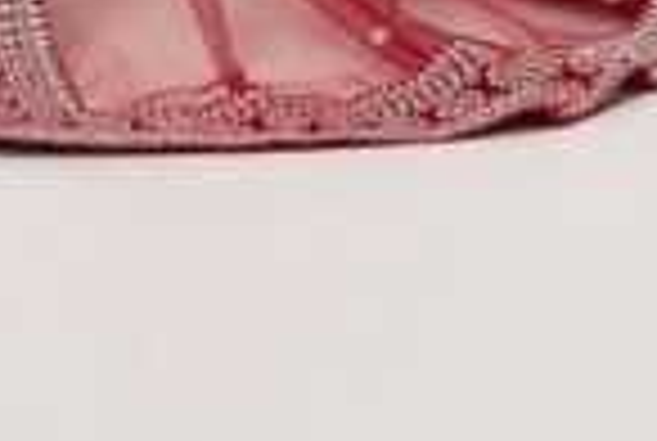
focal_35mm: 287
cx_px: -184
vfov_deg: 4.5
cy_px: -1148
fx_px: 5248
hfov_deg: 7.1
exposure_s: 1/160
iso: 160
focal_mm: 56
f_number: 4.5
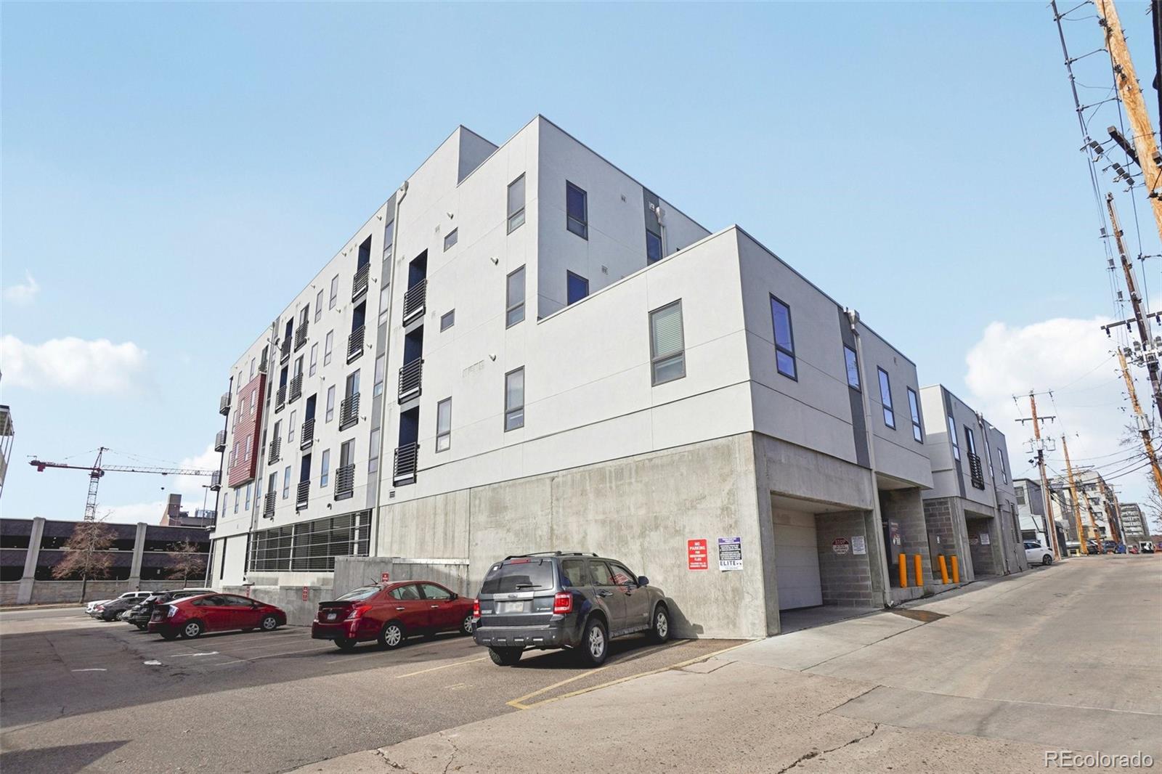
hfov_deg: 100.4
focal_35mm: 15
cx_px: 581
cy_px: 387
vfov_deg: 77.3
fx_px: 484
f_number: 8
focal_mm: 10
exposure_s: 1/320
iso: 100
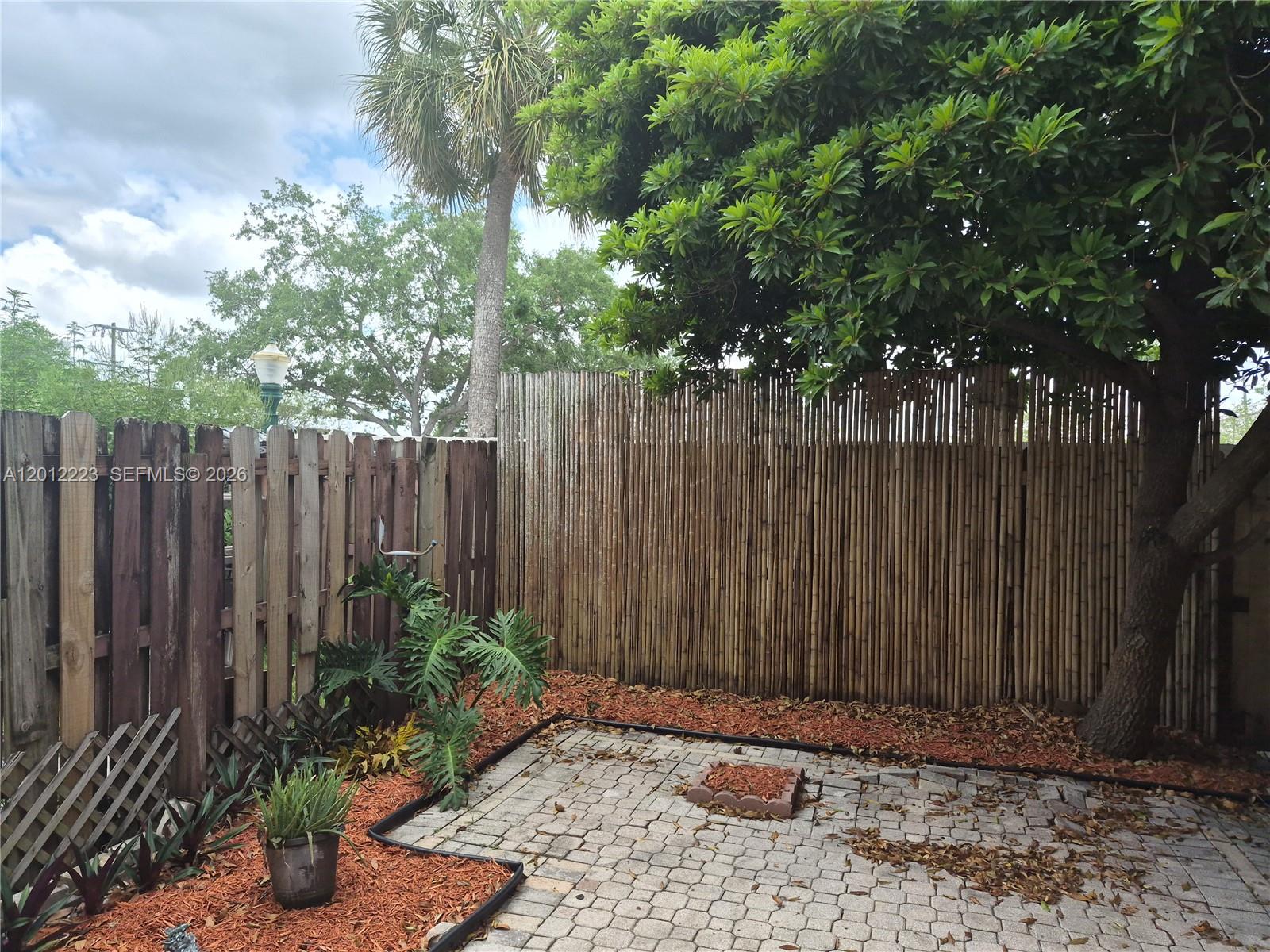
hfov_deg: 73.9
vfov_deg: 58.9
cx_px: 635
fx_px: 844
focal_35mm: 23
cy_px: 476
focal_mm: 5.4
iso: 80
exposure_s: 1/2952
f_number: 1.8
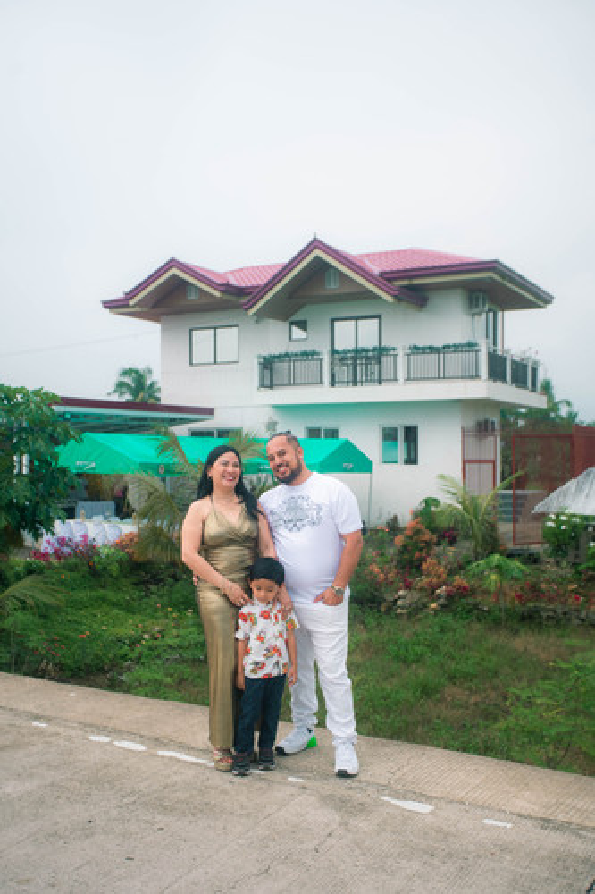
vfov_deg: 48.5
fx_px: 992
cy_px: 447
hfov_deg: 33.4
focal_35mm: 40
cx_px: 298
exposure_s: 1/1000
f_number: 4
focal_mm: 40
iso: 640
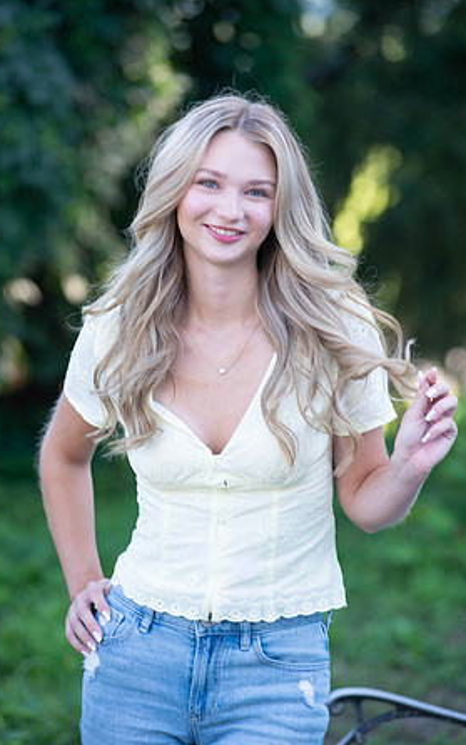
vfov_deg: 14.0
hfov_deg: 8.8
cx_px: 227
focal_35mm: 149
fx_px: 3026
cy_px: 372
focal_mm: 145
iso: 160
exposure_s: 1/125
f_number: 4
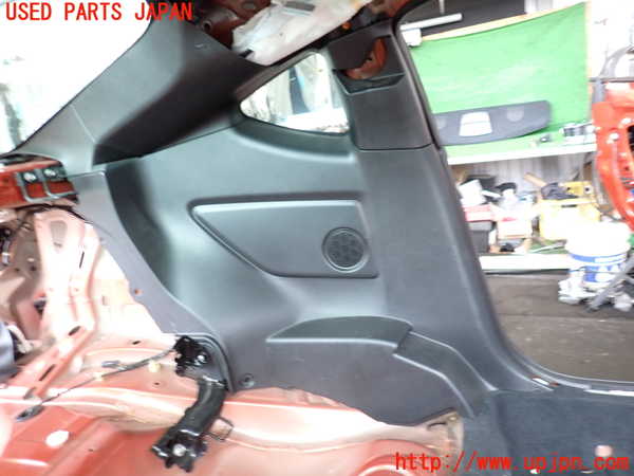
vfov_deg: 54.9
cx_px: 317
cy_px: 238
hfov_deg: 69.4
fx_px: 458
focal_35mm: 25
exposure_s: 1/40
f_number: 2
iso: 200
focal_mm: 4.5
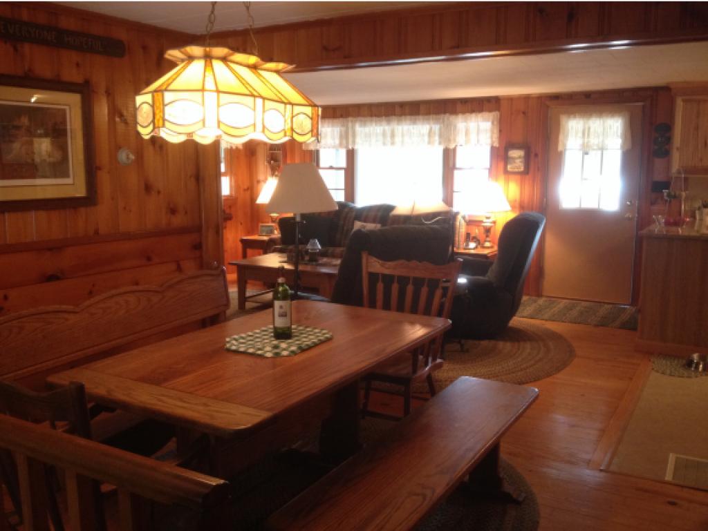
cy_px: 266
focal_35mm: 35
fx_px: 716
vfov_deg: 40.7
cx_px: 354
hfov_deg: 52.6
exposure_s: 1/20
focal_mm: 4.28
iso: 200
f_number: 2.4
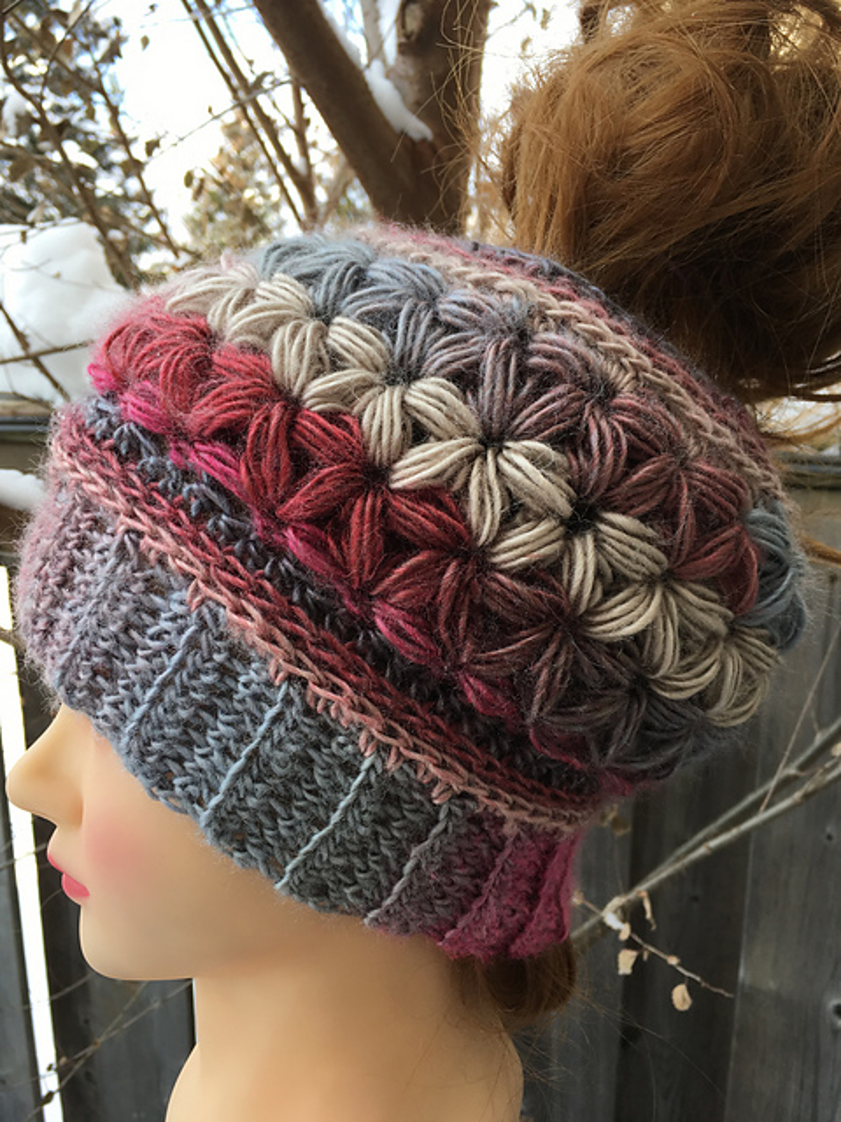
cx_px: 420
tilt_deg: -12.8
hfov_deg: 48.2
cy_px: 561
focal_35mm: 29
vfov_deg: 61.7
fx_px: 939
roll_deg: -1.4
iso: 25
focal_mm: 4.15
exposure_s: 1/269
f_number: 2.2
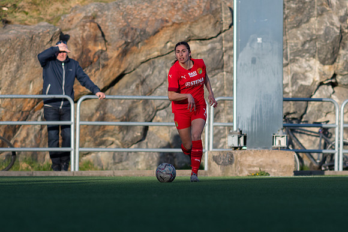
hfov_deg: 3.2
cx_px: 174
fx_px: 6278
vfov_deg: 2.1
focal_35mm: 649
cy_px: 116
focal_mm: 300
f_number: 3.2
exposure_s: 1/1250
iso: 125
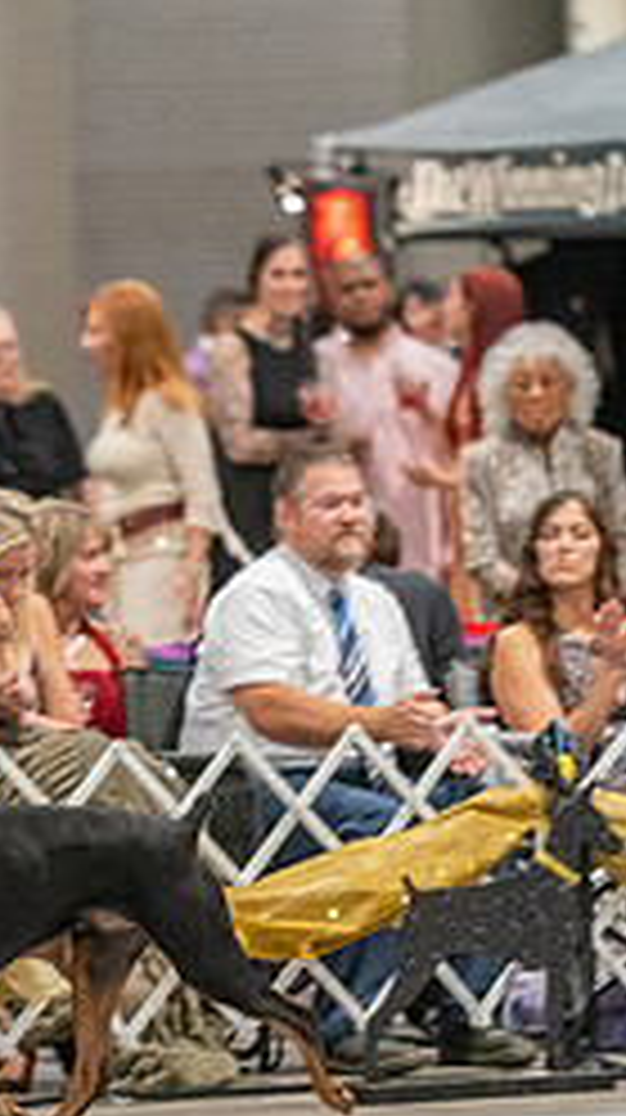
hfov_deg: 2.5
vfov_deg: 4.4
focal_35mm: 491
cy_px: 785
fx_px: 14529
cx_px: -189
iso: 6400
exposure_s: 1/250
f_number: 2.8
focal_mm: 200
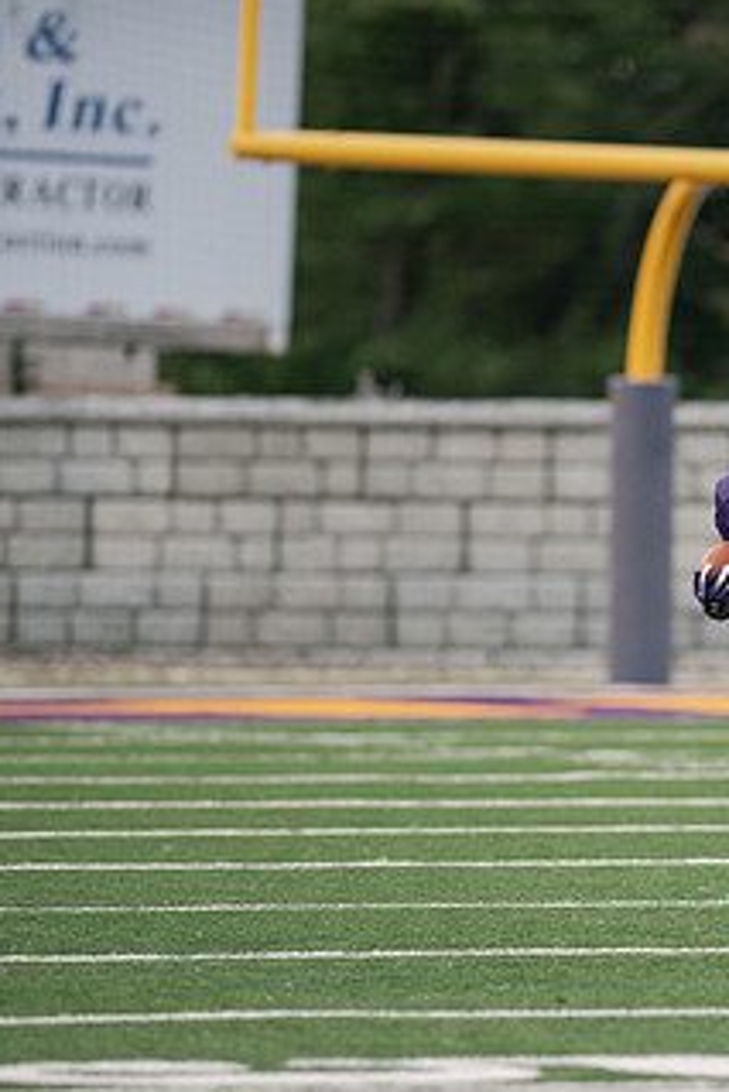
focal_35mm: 546
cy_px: 649
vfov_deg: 3.8
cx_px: 763
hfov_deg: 2.5
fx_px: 16565
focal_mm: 300
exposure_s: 1/1000
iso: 1600
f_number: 2.8
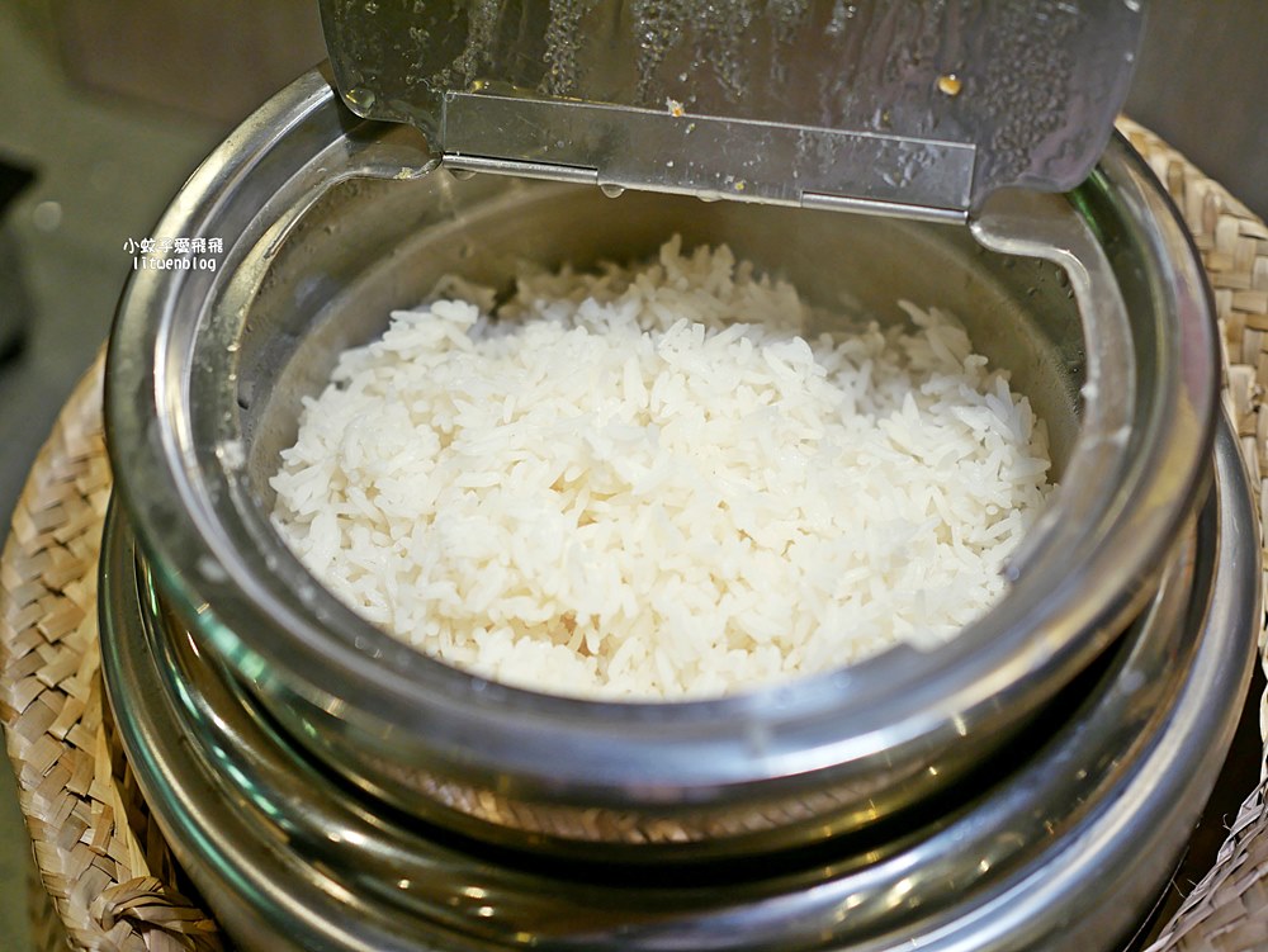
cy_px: 476
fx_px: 1832
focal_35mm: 50
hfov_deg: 38.2
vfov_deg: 29.1
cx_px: 634
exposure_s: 1/160
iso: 200
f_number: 1.8
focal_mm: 25
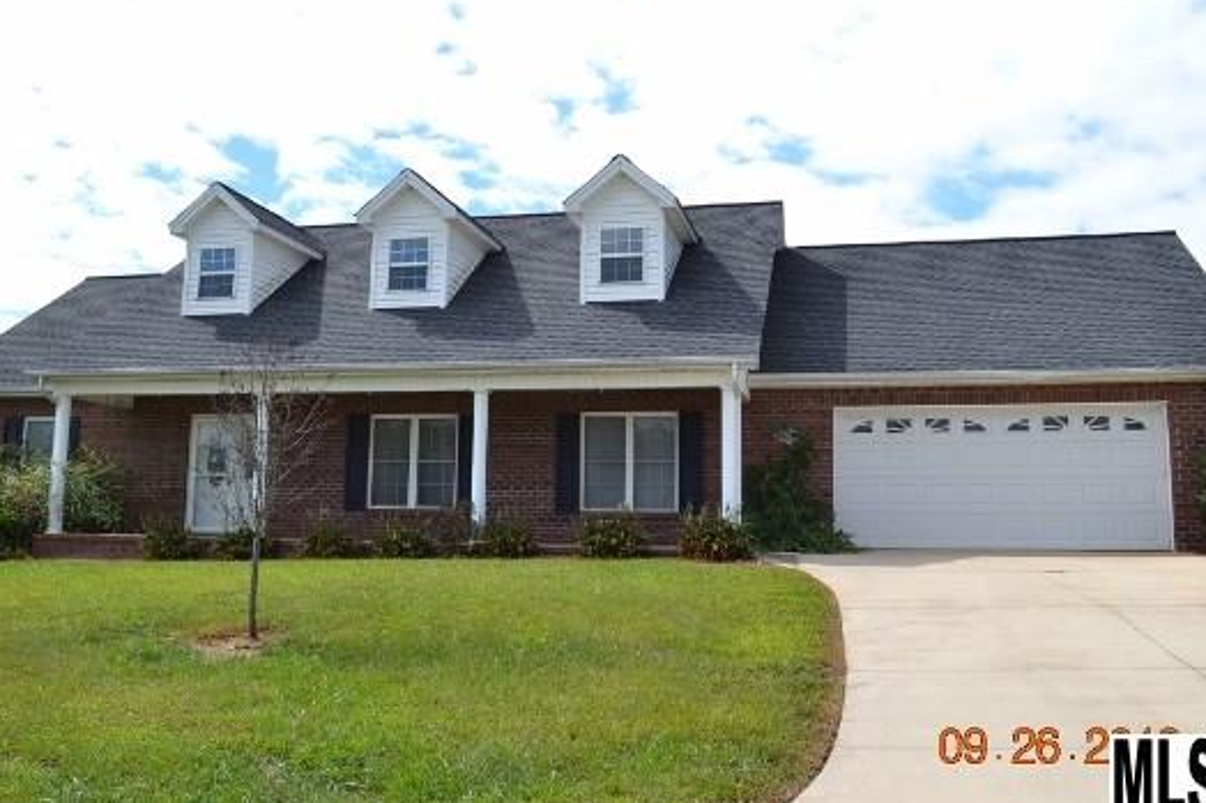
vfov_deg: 39.8
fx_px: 1105
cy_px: 330
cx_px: 585
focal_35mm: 33
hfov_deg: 57.2
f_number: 8
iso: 100
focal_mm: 18
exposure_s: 1/250
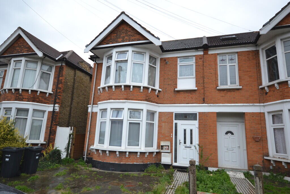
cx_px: 145
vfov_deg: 56.2
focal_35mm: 22
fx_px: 181
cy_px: 97
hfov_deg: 77.3
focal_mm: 15
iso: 280
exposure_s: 1/125
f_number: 5.6
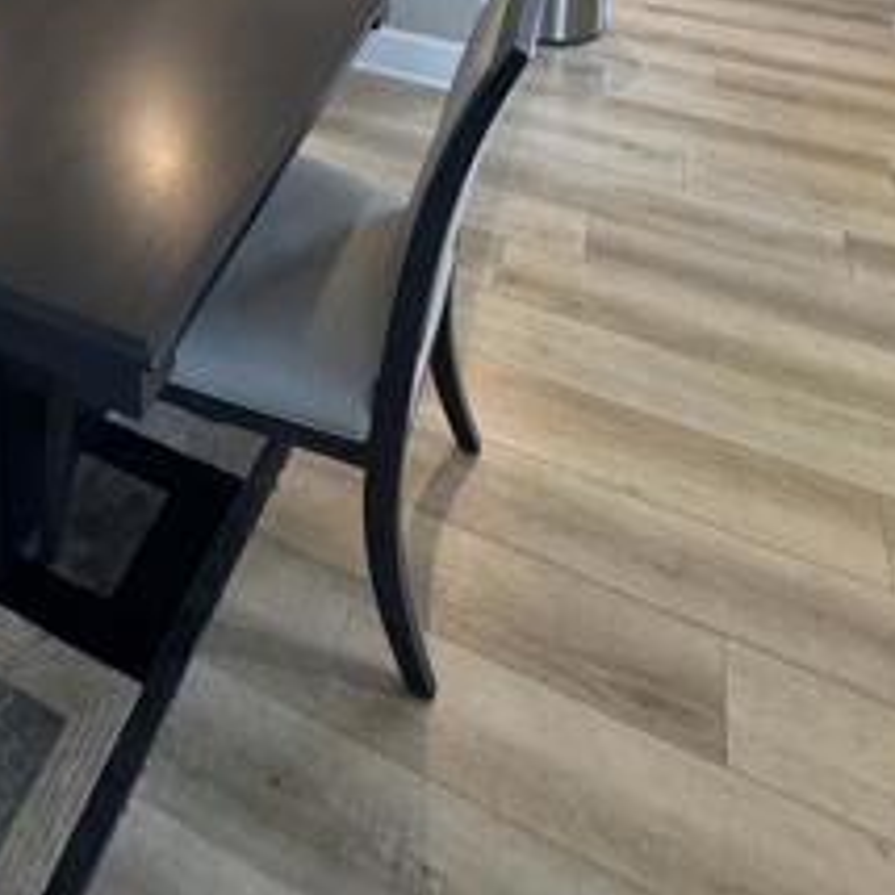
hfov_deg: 42.4
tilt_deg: -10.0
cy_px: -305
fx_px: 1082
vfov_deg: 32.2
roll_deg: +0.3
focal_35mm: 37
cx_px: 146
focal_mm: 2.22
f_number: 2.2
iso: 250
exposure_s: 1/60
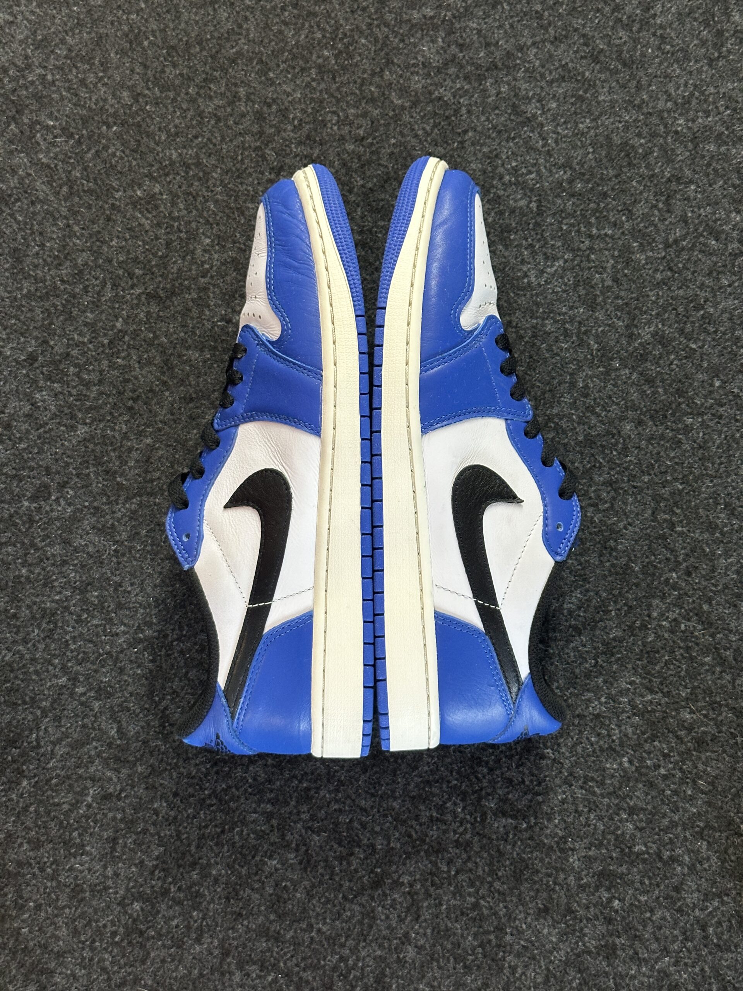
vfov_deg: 39.7
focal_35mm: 48
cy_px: 496
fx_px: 1374
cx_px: 372
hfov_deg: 30.3
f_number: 1.78
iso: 250
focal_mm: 6.86
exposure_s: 1/50
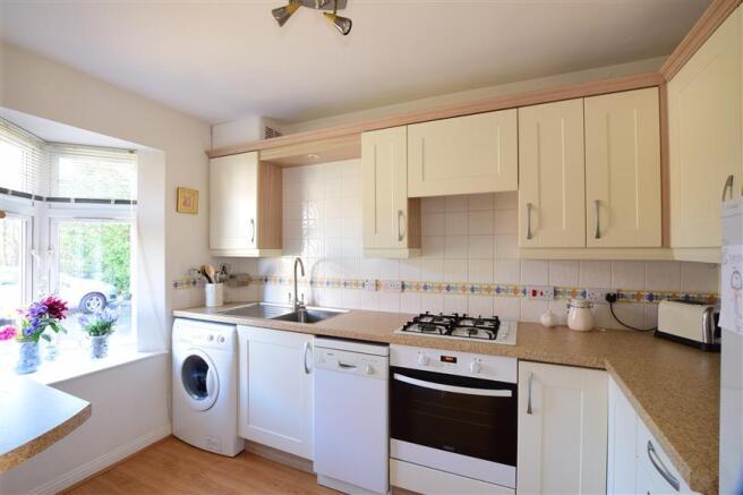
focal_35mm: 15
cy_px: 248
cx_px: 372
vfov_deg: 77.3
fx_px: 309
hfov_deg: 100.4
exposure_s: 1/1.3
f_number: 20
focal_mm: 10
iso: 400
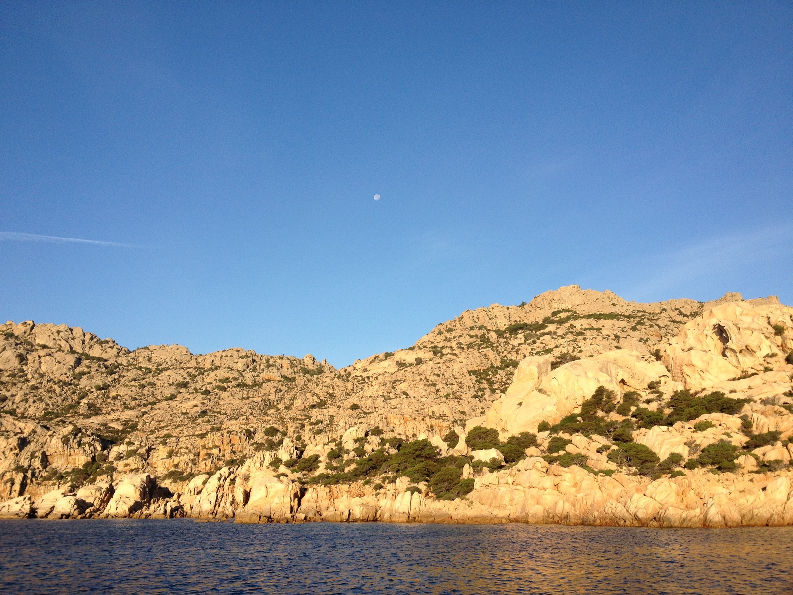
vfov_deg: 40.7
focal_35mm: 35
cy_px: 298
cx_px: 396
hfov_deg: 52.6
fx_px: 802
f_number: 2.4
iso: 64
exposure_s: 1/1381
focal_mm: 4.28
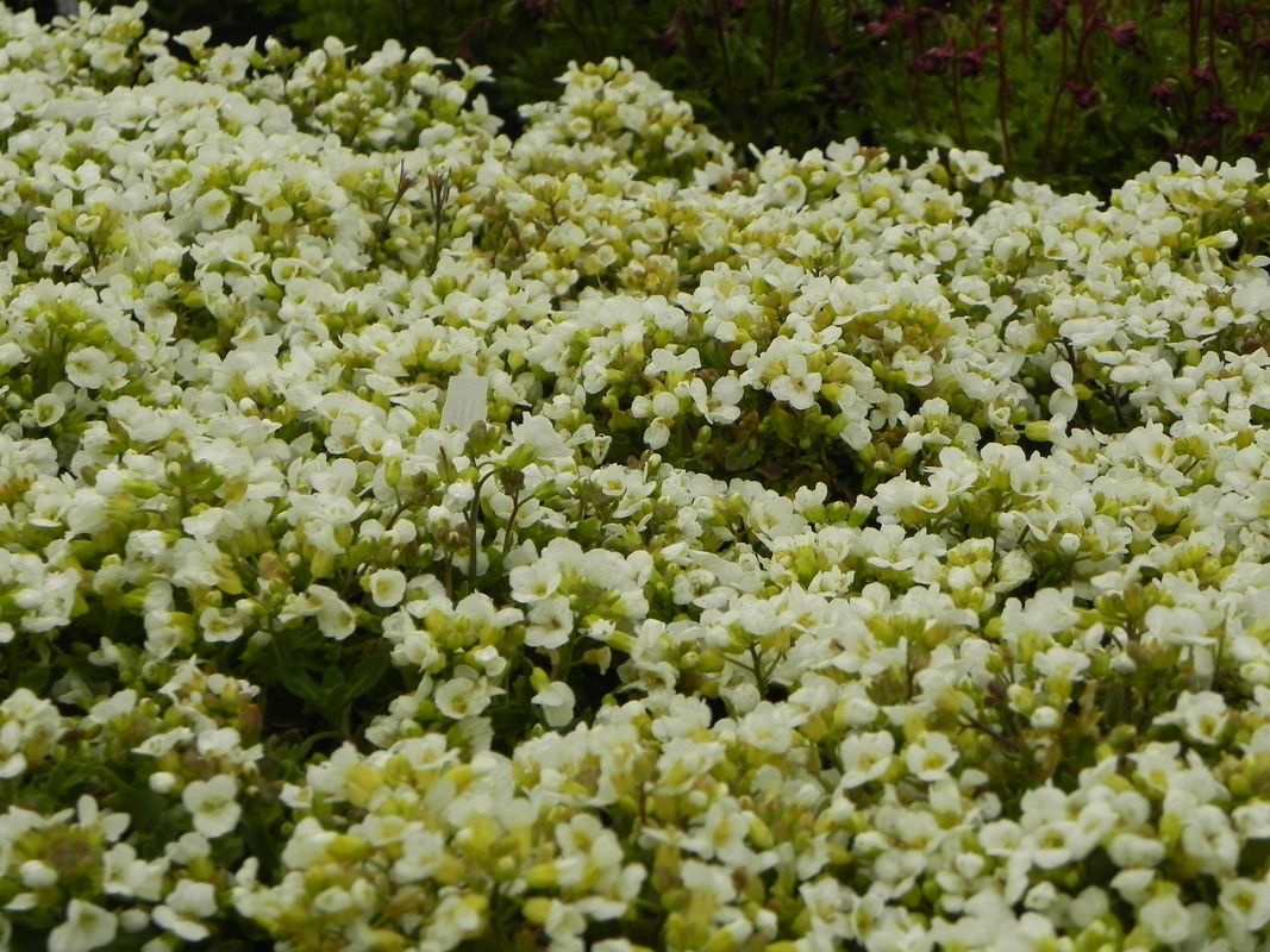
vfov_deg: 14.1
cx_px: 635
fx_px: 3852
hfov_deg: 18.7
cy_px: 476
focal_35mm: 105
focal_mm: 18.8
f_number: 4.5
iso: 160
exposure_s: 1/640
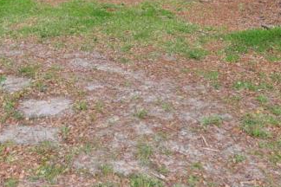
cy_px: -94
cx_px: 72
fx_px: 492
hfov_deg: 31.4
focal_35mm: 63
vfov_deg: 18.9
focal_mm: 17
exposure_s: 1/30
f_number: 8
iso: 250
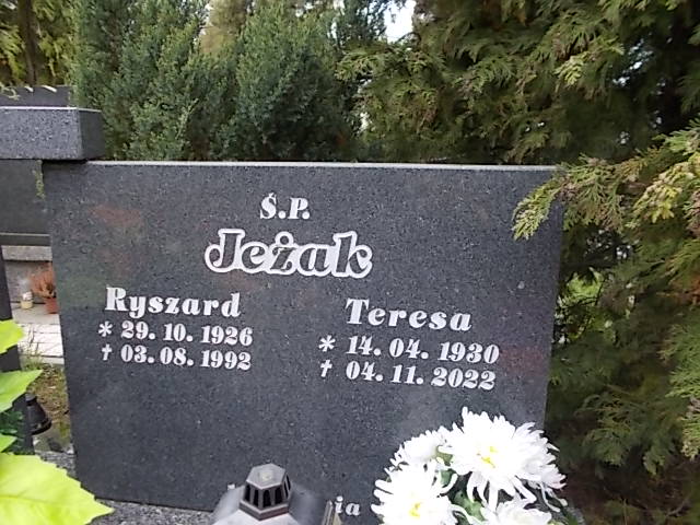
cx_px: 350
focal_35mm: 26
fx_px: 526
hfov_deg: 67.3
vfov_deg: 53.1
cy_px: 262
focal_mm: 4.6
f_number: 3.2
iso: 80
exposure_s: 1/30
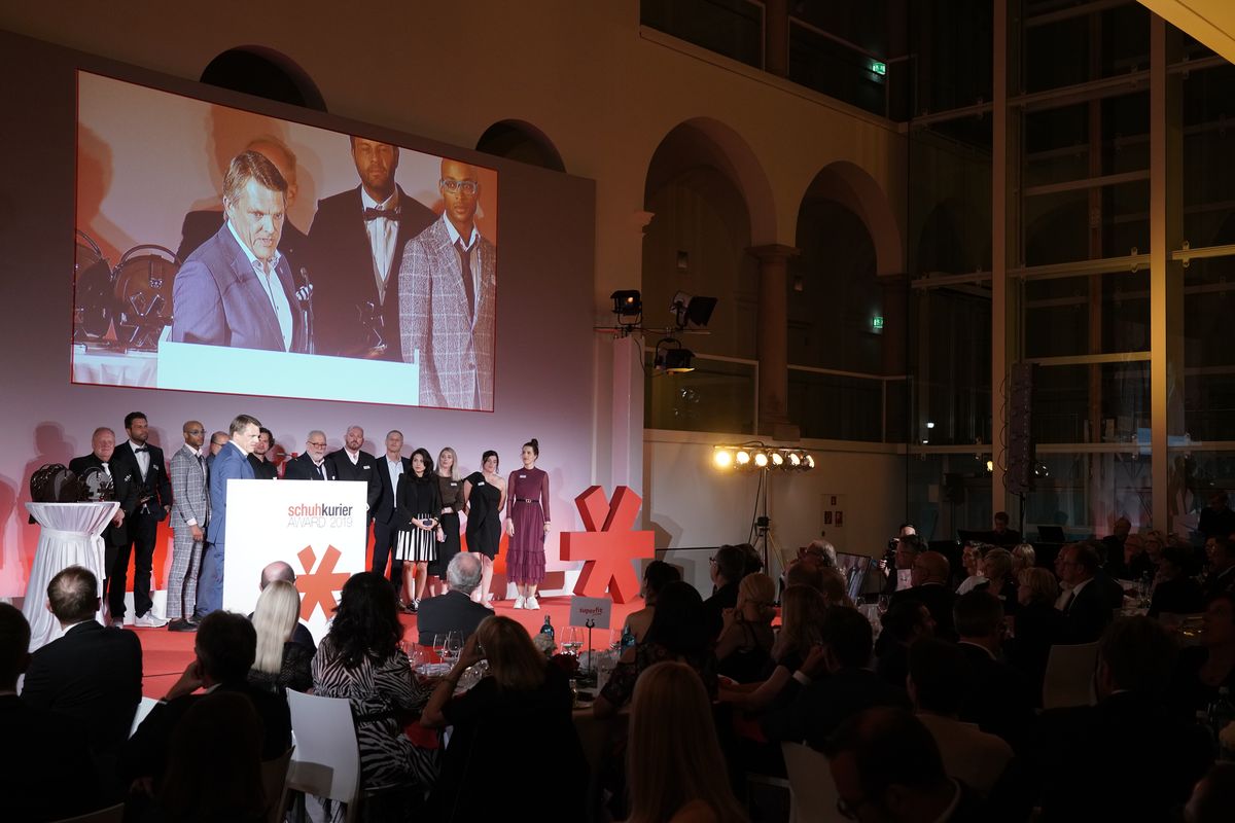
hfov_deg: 50.7
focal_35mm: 38
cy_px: 412
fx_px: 1304
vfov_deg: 35.1
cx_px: 618
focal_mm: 38
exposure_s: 1/125
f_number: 5
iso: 2500
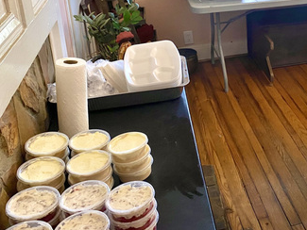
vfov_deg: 29.8
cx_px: 266
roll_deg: +0.8
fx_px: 426
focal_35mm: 48
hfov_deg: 37.5
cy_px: 58
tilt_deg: -22.8
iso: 80
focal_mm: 4.25
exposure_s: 1/60
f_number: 1.8
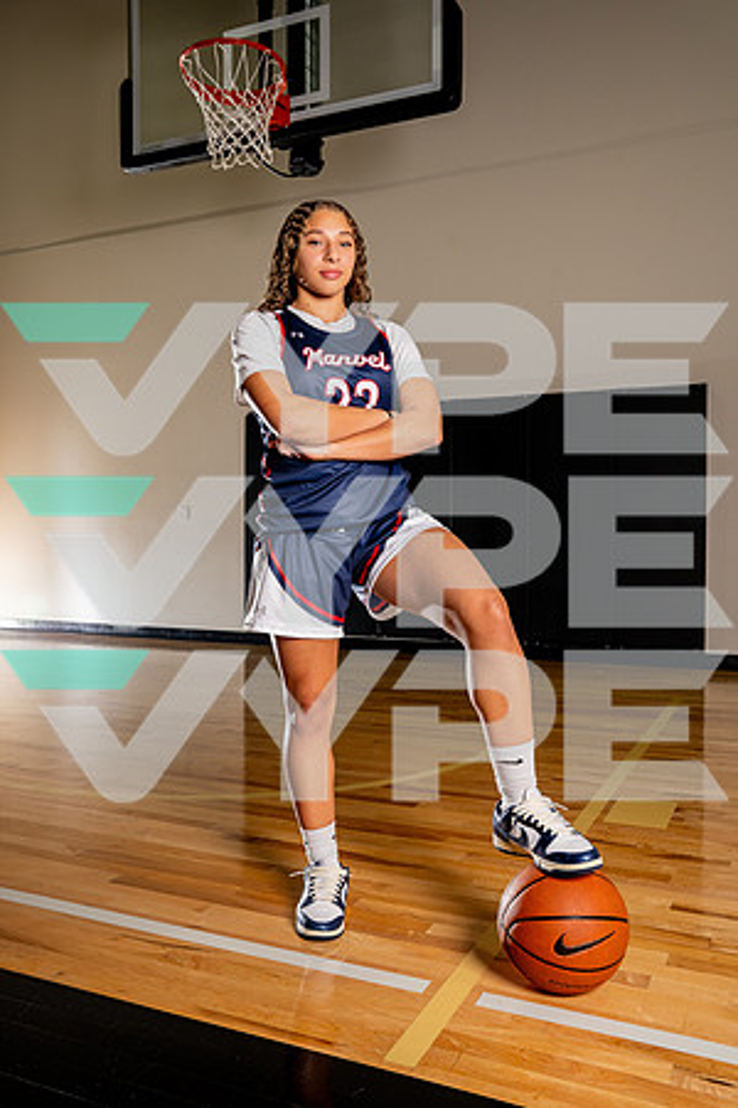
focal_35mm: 30
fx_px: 913
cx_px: 369
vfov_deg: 62.4
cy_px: 554
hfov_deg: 44.0
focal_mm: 29.7
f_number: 7.1
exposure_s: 1/200
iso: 640
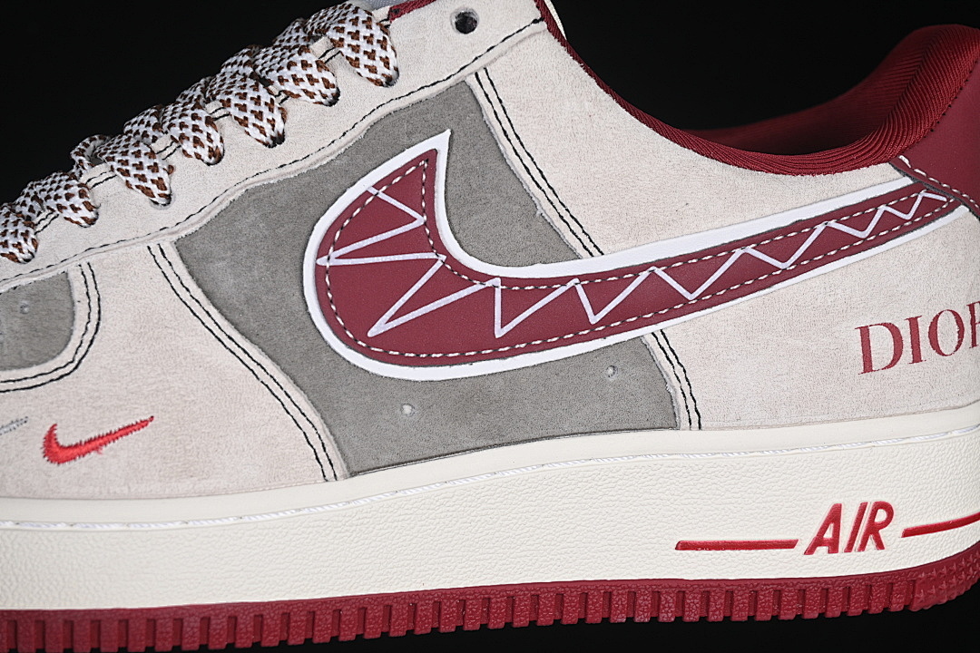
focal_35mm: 75
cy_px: 326
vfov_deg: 18.2
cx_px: 490
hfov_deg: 27.0
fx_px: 2042
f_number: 7.1
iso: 160
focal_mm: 50
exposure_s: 1/80
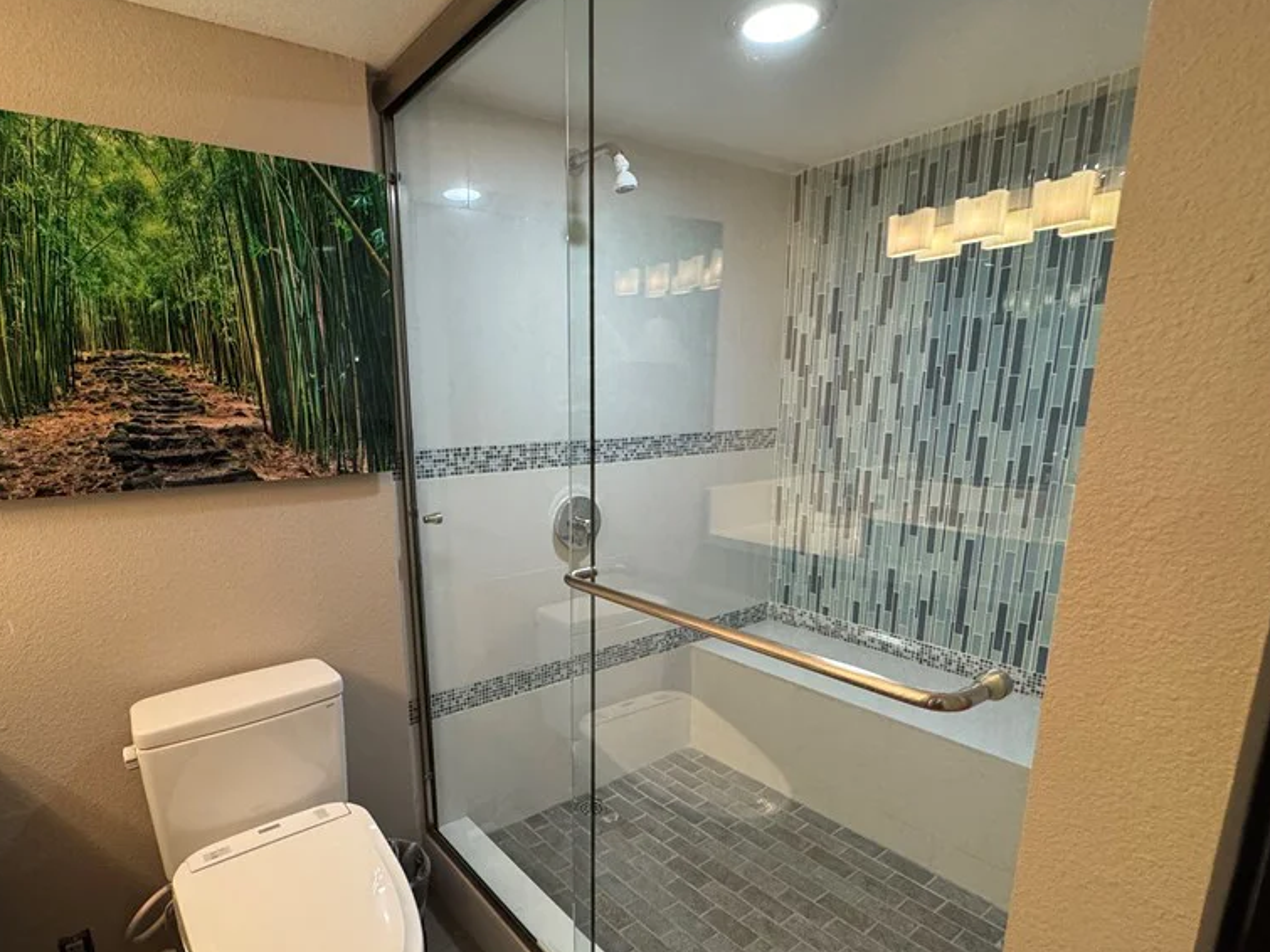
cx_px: 515
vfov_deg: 68.2
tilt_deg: -13.6
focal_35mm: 19
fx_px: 697
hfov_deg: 83.7
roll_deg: +1.2
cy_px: 553
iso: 500
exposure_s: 1/60
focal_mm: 2.22
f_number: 2.2
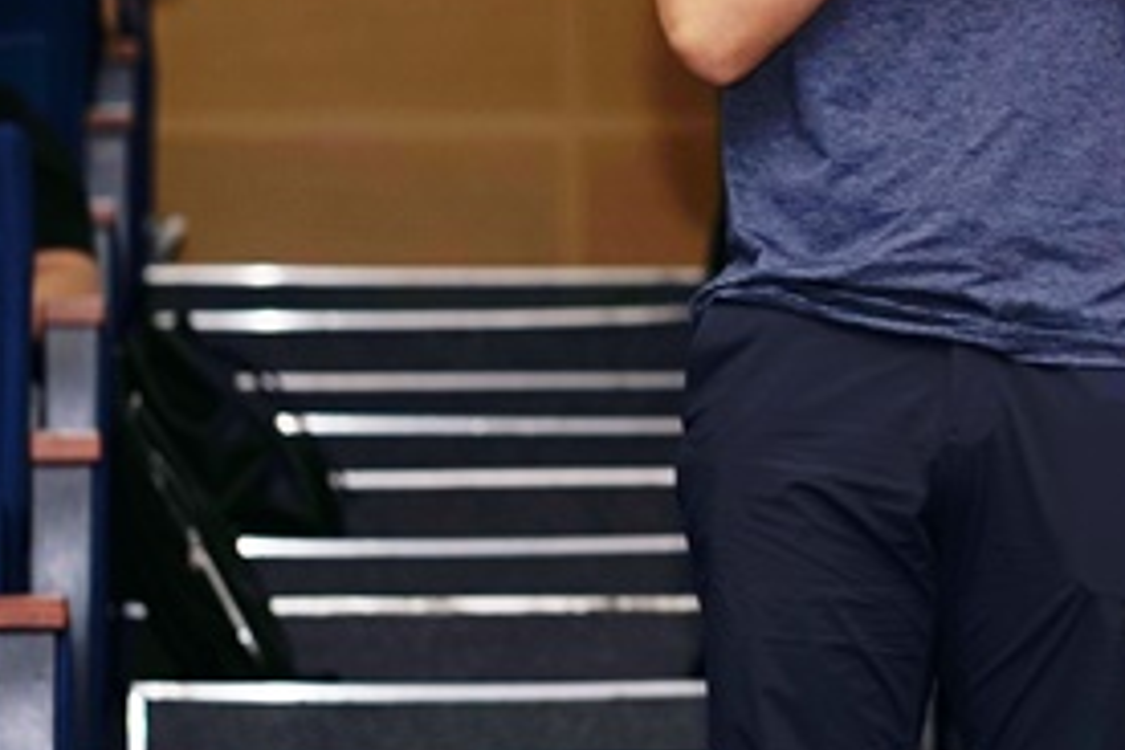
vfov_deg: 5.6
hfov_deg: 8.3
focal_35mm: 246
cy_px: -137
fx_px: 7687
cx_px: 1056
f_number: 3.5
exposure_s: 1/200
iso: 160
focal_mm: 85
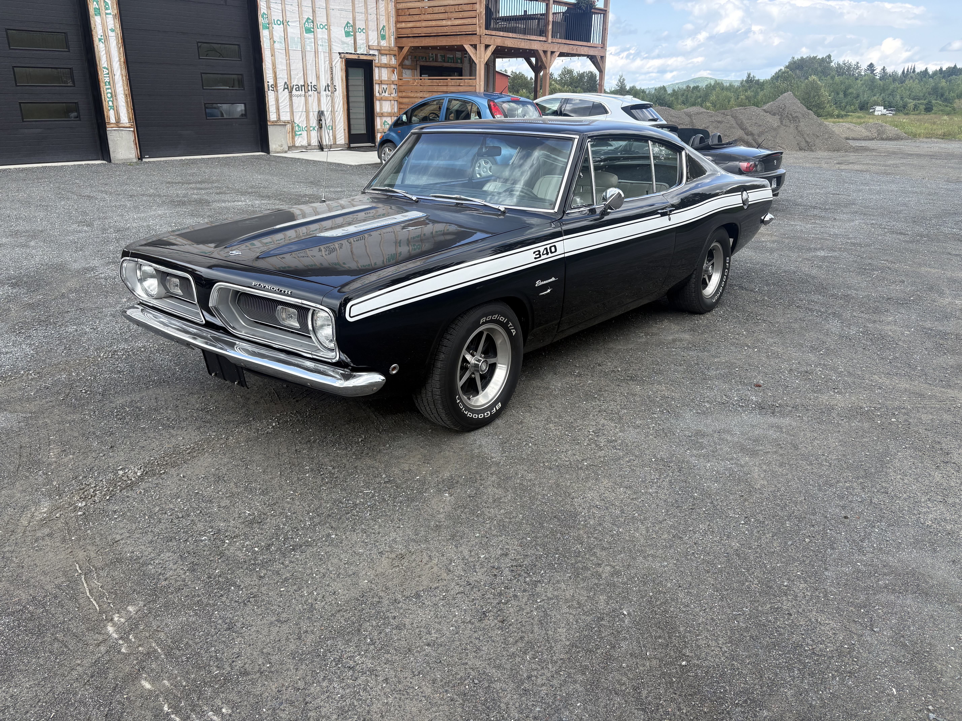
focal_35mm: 26
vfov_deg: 53.1
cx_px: 481
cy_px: 360
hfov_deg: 67.3
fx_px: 723
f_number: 1.6
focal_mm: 5.96
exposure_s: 1/1287
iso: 50
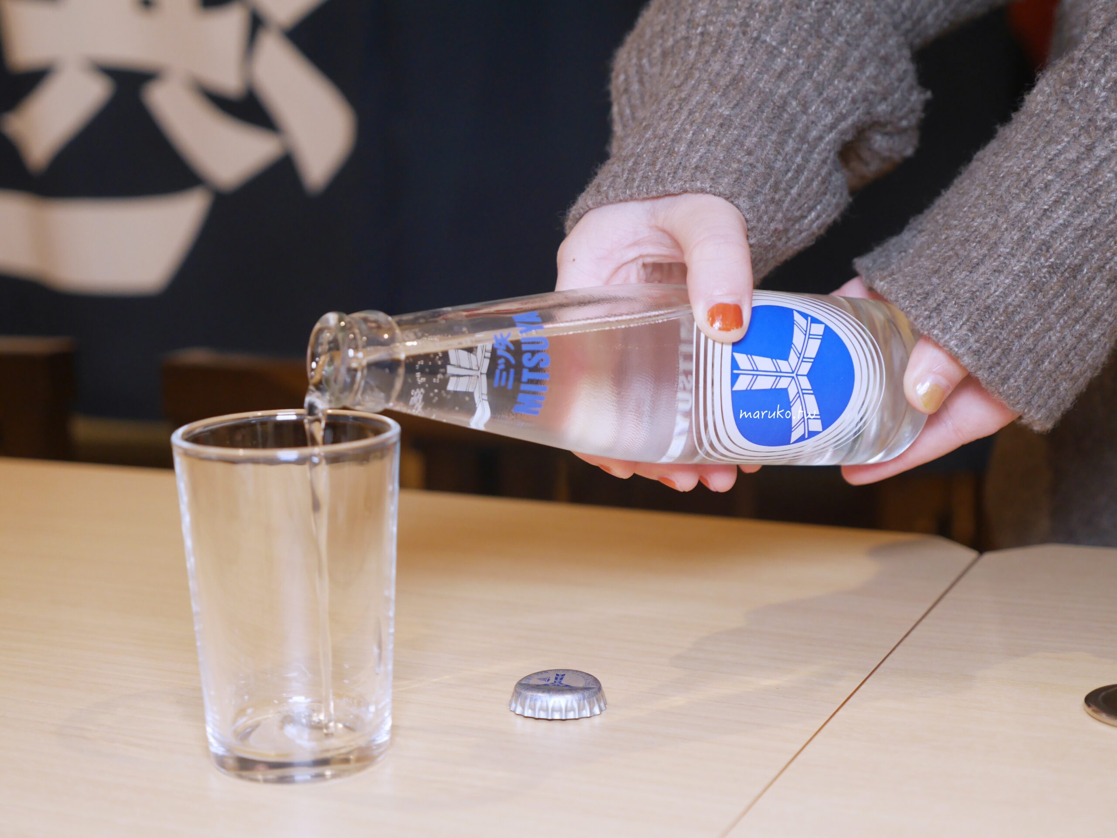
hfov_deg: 32.2
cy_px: 419
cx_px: 558
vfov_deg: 24.4
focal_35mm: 60
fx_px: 1937
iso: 640
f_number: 2.8
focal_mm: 30
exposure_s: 1/60
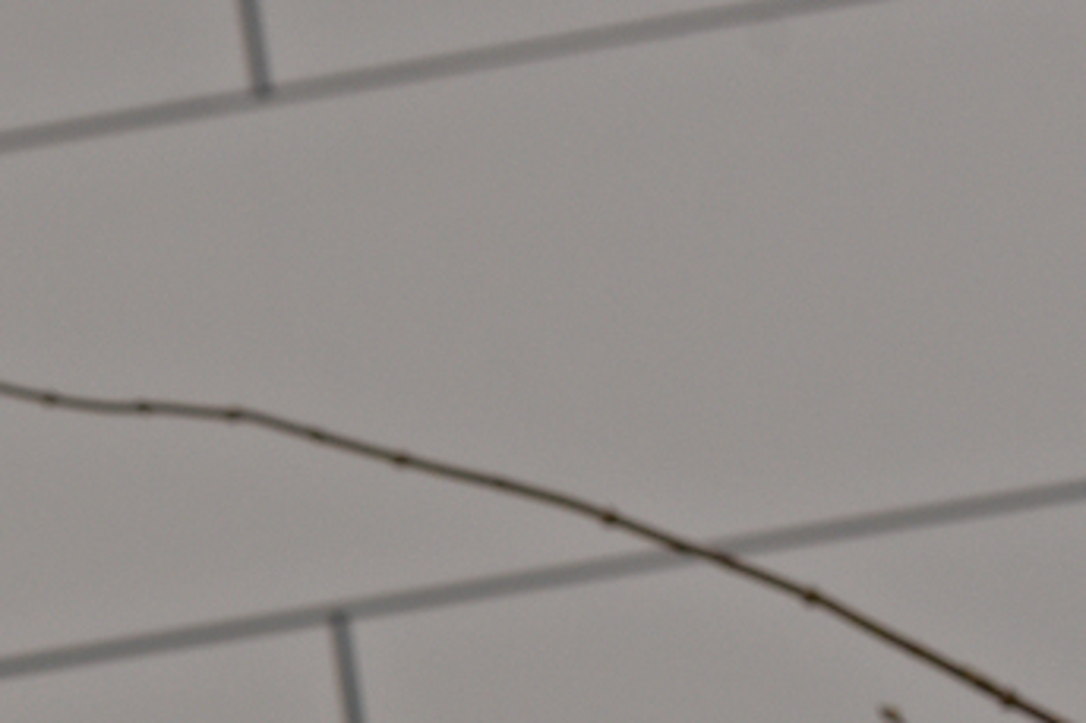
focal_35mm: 279
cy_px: 1730
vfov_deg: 4.8
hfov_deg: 6.9
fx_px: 8412
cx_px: -1648
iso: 250
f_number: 9
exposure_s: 1/250
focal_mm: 50
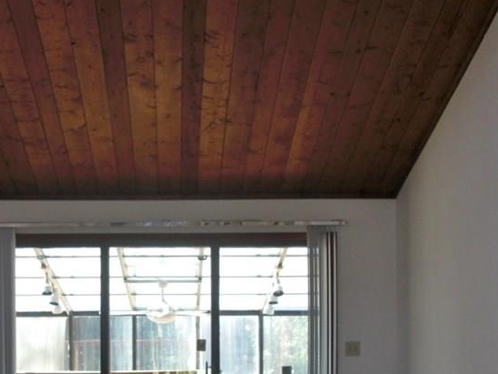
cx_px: 114
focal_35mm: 68
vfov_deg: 21.3
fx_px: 979
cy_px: 312
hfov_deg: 28.1
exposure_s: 1/100
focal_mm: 6.3
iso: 100
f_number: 2.8
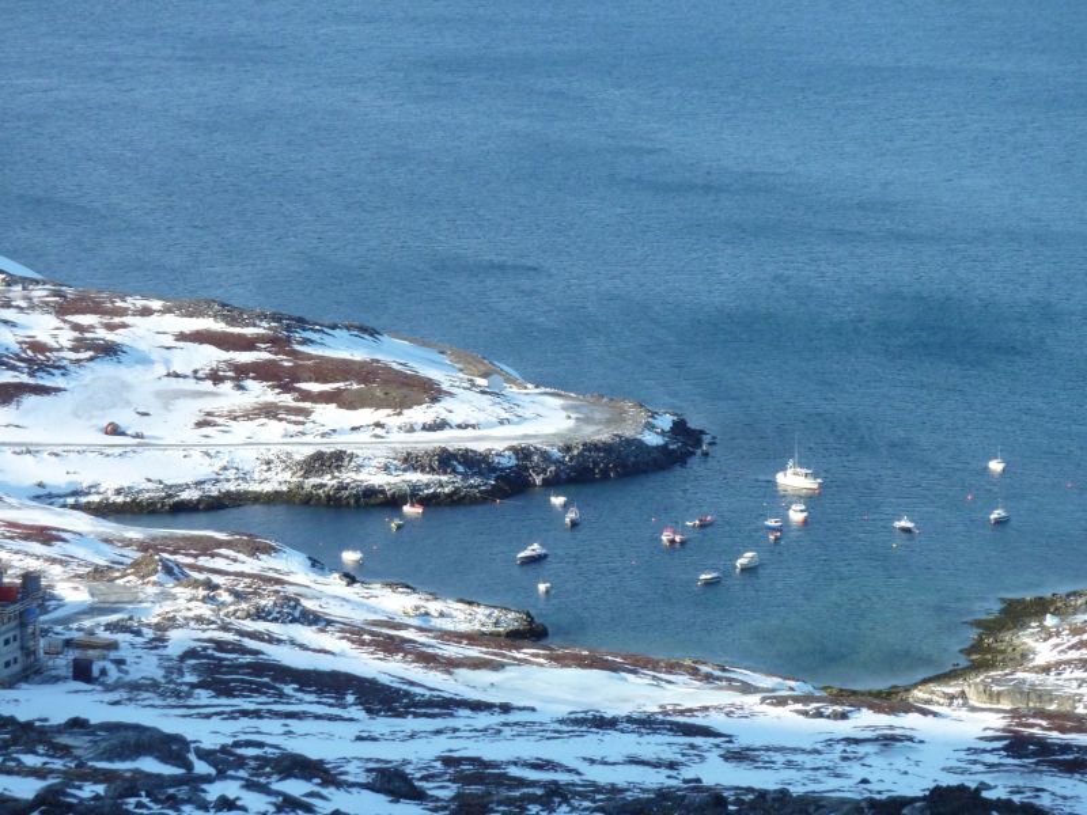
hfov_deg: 10.1
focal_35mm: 196
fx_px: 6155
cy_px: 408
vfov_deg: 7.6
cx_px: 544
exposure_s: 1/500
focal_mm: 32.1
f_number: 4.5
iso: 160
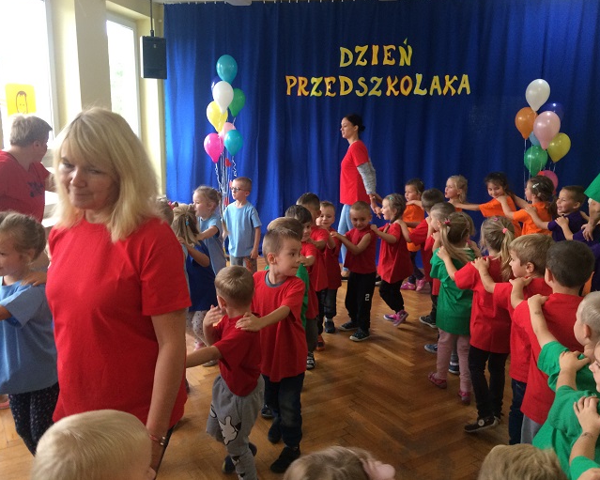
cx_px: 295
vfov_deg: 47.1
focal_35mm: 31
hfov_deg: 57.2
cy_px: 235
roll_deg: -1.3
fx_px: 550
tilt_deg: -10.0
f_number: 2.2
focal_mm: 4.15
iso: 80
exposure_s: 1/33
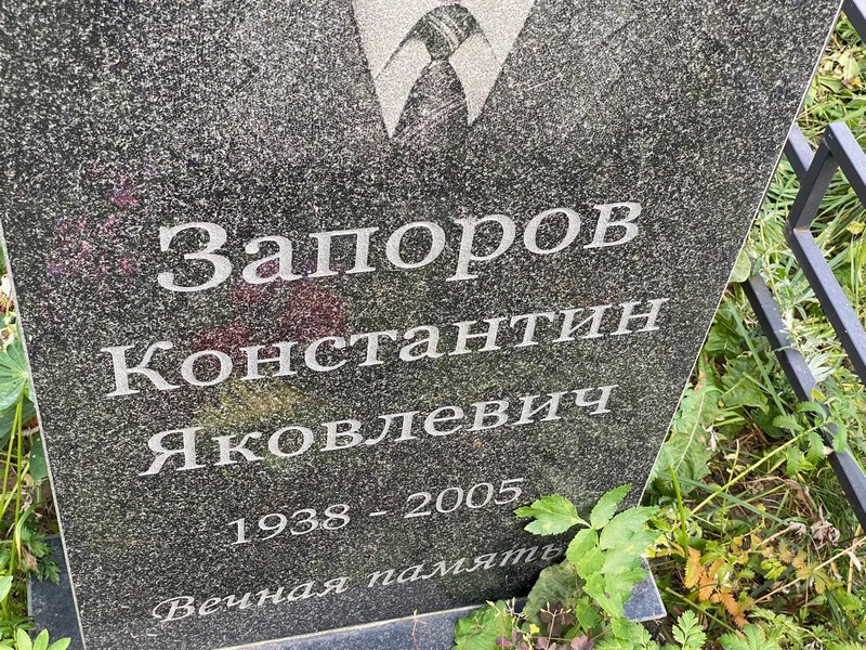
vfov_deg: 28.0
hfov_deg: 36.8
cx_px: 433
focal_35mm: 52
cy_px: 325
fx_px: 1301
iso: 40
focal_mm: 6
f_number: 2
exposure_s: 1/122
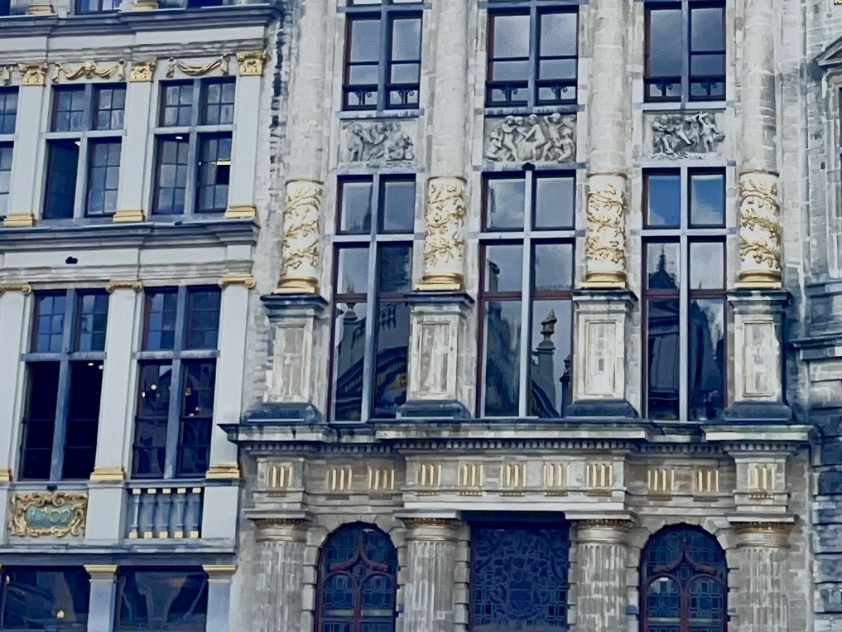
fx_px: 2481
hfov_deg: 19.2
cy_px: -81
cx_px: 542
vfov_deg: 14.2
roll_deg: -1.2
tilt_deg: +19.1
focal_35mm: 102
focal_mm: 5.1
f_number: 1.6
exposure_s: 1/6897
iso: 50
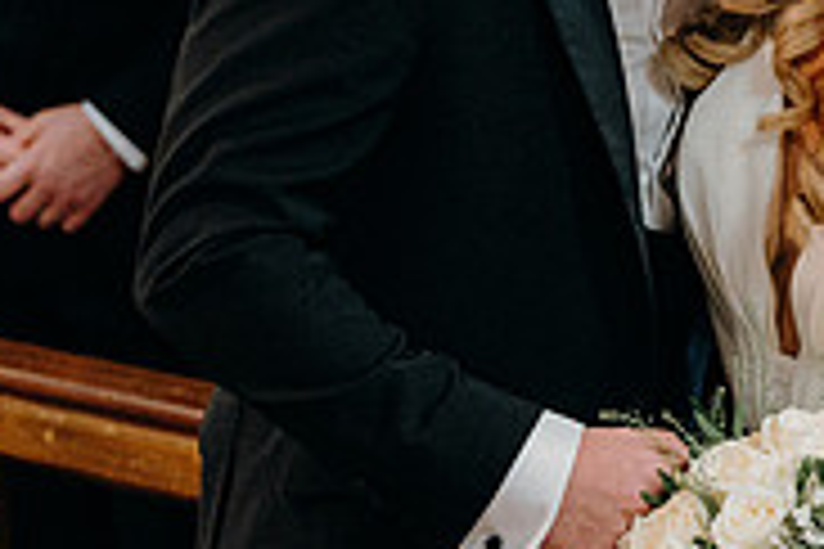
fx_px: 5081
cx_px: 986
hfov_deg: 9.2
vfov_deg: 6.2
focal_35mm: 222
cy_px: 101
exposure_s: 1/160
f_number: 3.5
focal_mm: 70
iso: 4000
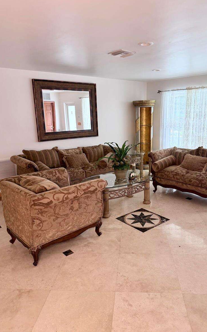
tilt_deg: -11.7
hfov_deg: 47.4
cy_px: 166
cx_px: 120
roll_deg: +1.4
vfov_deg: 70.4
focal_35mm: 26
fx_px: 235
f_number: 1.78
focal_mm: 6.76
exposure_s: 1/154
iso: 200
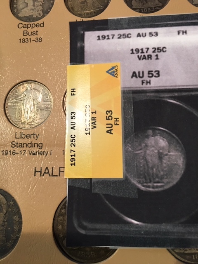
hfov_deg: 48.2
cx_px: 99
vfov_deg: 61.7
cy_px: 132
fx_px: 221
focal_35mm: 29
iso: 64
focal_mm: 4.15
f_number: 2.2
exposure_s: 1/15
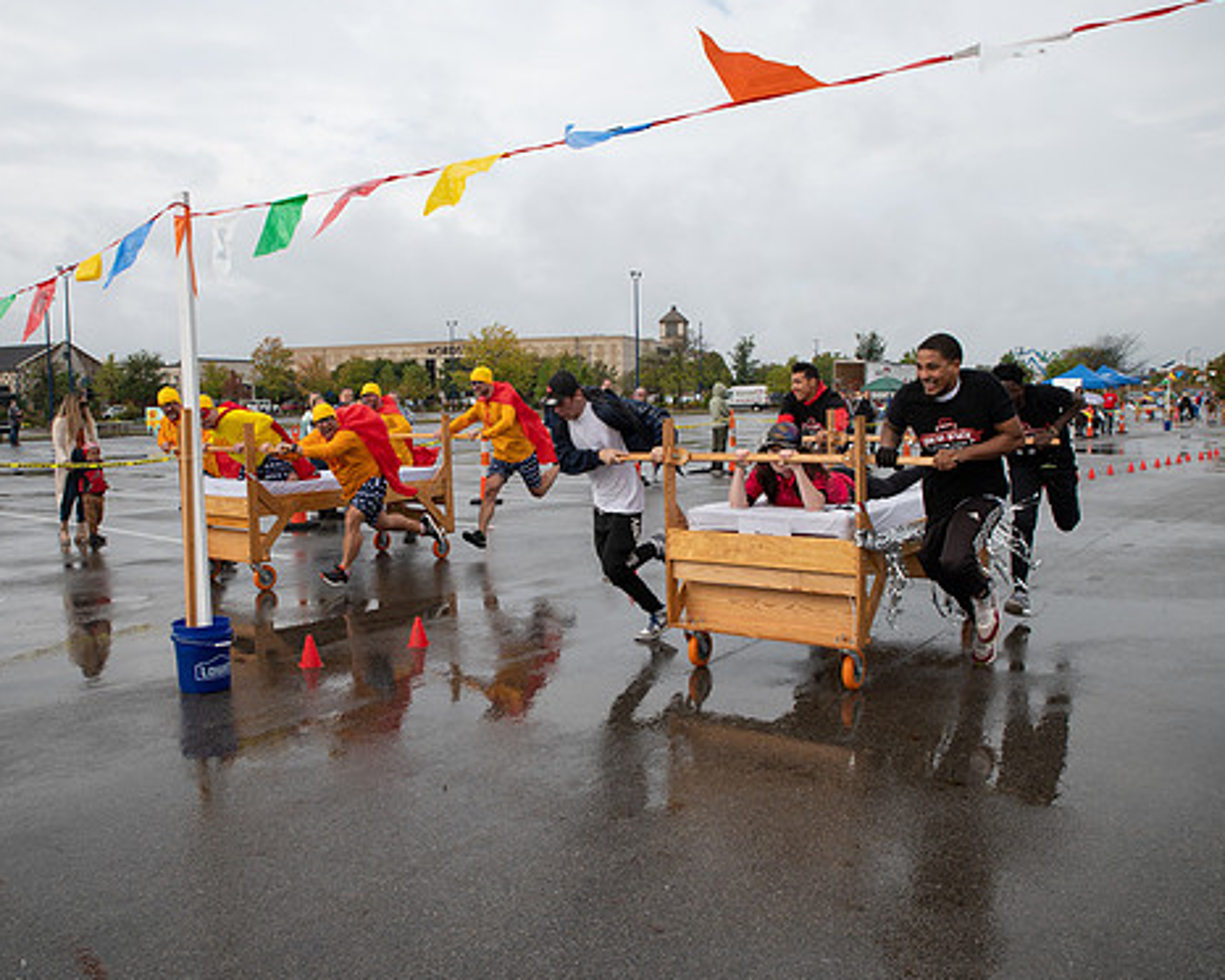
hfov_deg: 62.0
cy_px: 497
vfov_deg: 51.5
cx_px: 544
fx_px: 1015
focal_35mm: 28
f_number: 7.1
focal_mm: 24
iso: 400
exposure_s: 1/500
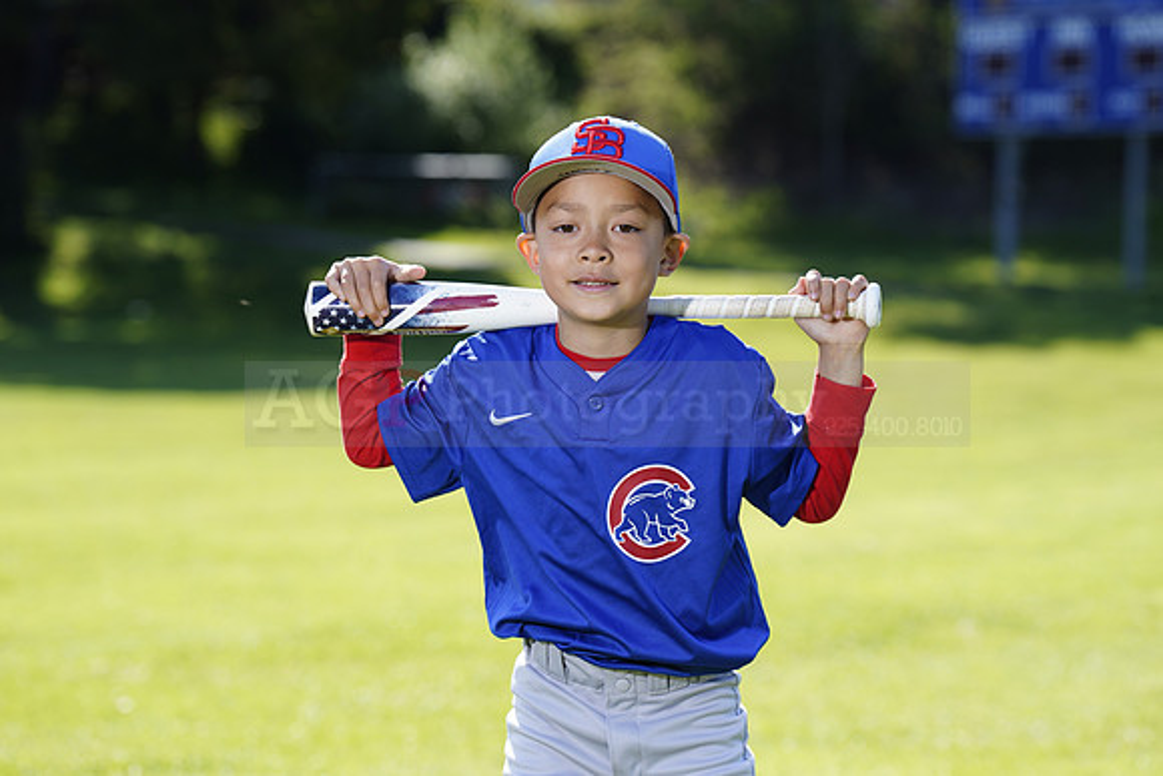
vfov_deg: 9.3
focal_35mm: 147
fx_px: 4750
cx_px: 582
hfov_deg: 14.0
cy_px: 388
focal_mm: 147
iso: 100
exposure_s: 1/250
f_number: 5
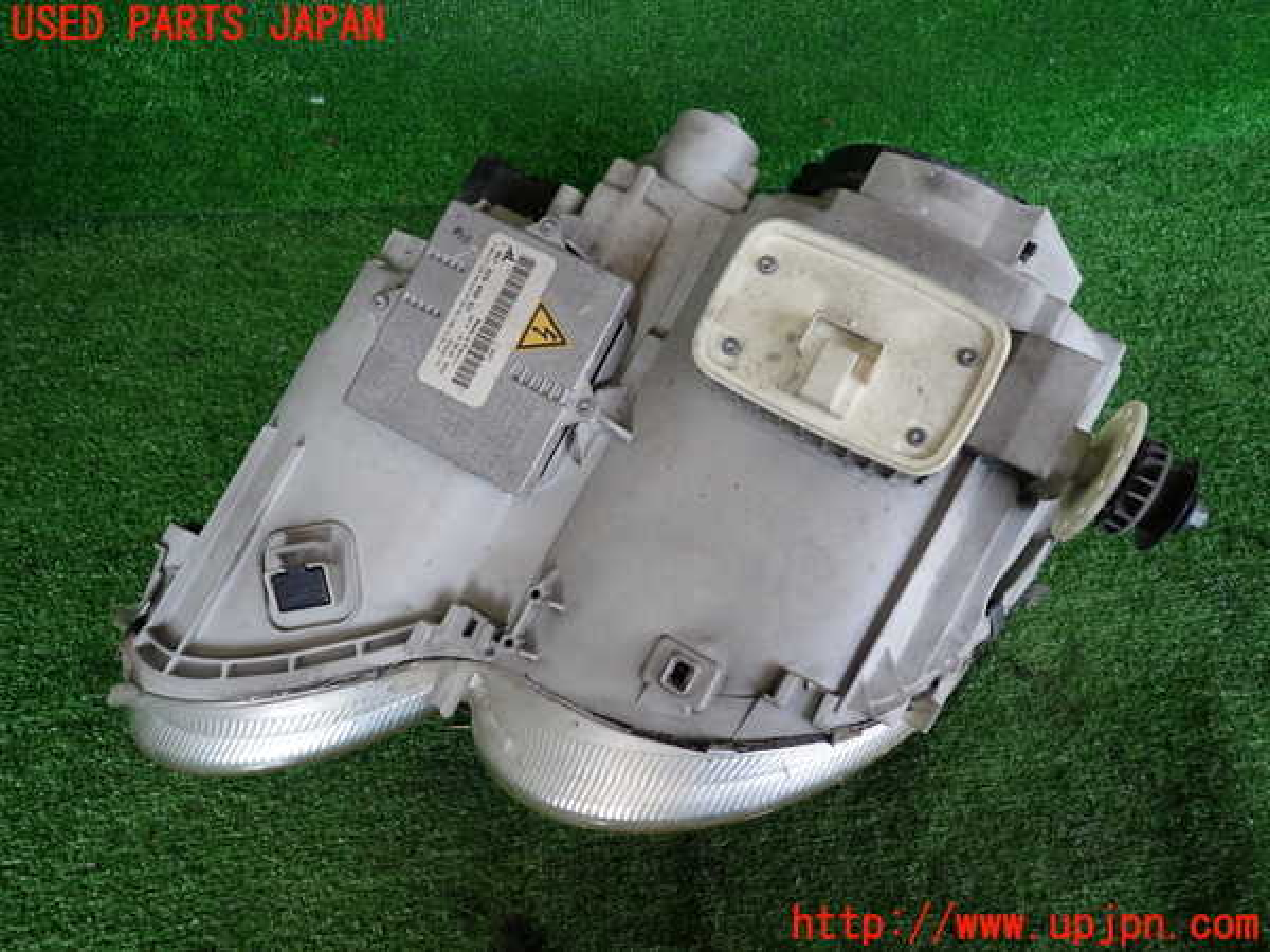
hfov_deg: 69.4
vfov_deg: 54.9
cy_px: 476
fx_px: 917
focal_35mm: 25
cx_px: 635
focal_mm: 4.5
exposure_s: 1/125
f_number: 2
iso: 160
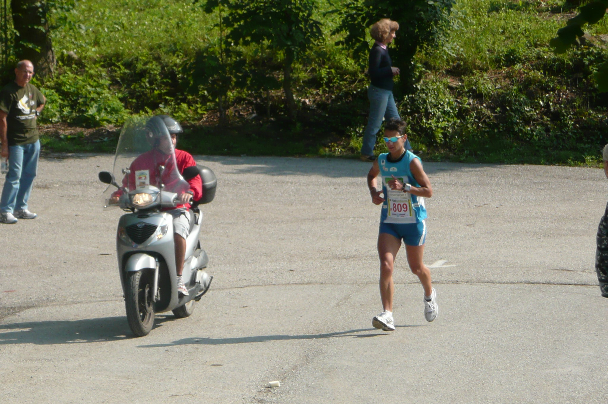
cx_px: 304
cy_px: 202
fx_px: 4284
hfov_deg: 8.1
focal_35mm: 254
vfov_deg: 5.4
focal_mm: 27.9
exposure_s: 1/400
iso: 100
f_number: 4.8
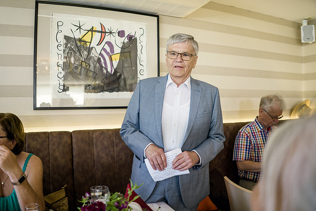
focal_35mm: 28
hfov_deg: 65.5
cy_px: 106
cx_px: 158
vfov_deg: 46.4
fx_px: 246
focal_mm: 28
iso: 1250
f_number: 2.2
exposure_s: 1/160
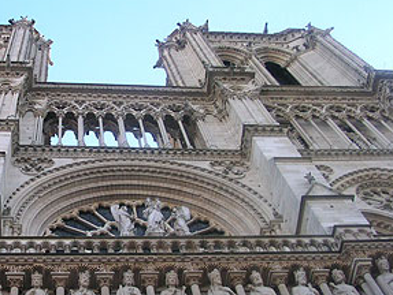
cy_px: 199
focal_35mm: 58
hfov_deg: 32.7
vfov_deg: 25.1
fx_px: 659
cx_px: 105
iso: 100
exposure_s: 1/192
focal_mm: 5.6
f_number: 2.7
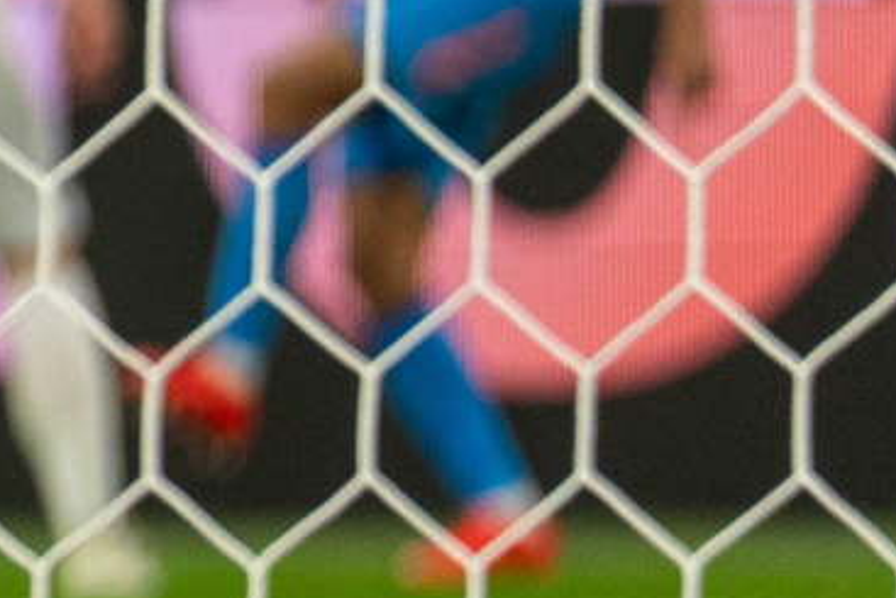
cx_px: -2347
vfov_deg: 0.9
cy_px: -172
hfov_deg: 1.3
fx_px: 39487
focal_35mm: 1586
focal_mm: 200
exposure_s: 1/1000
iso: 640
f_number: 2.8
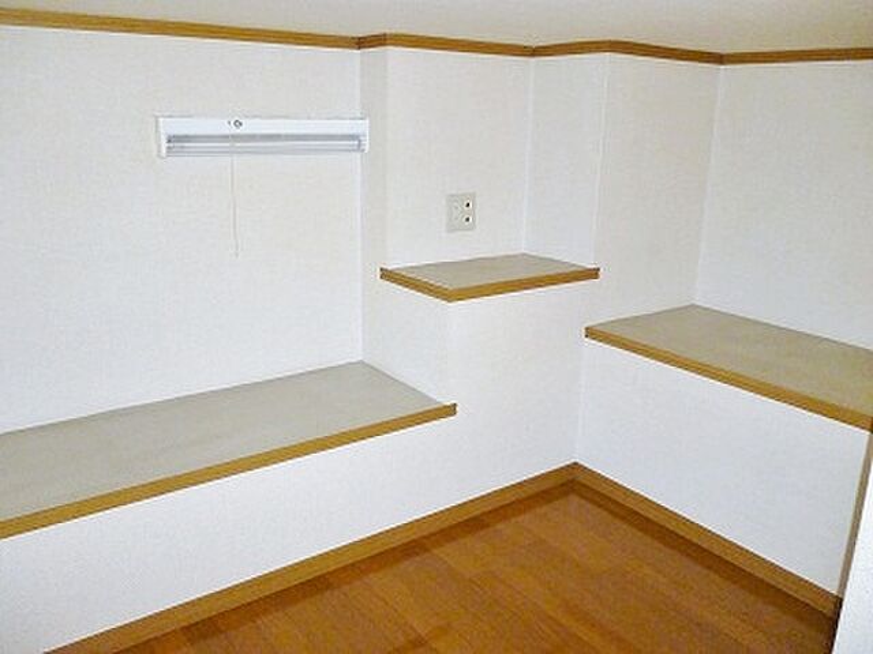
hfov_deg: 63.4
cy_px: 327
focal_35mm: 28
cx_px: 436
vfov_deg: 49.7
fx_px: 706
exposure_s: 1/60
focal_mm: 5
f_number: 3.1
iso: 250
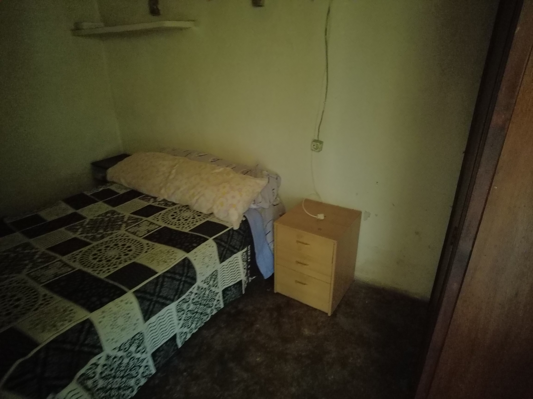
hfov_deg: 81.7
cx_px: 266
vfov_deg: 66.0
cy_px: 200
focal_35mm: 20
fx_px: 308
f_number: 1.8
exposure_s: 1
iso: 3200
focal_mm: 4.4
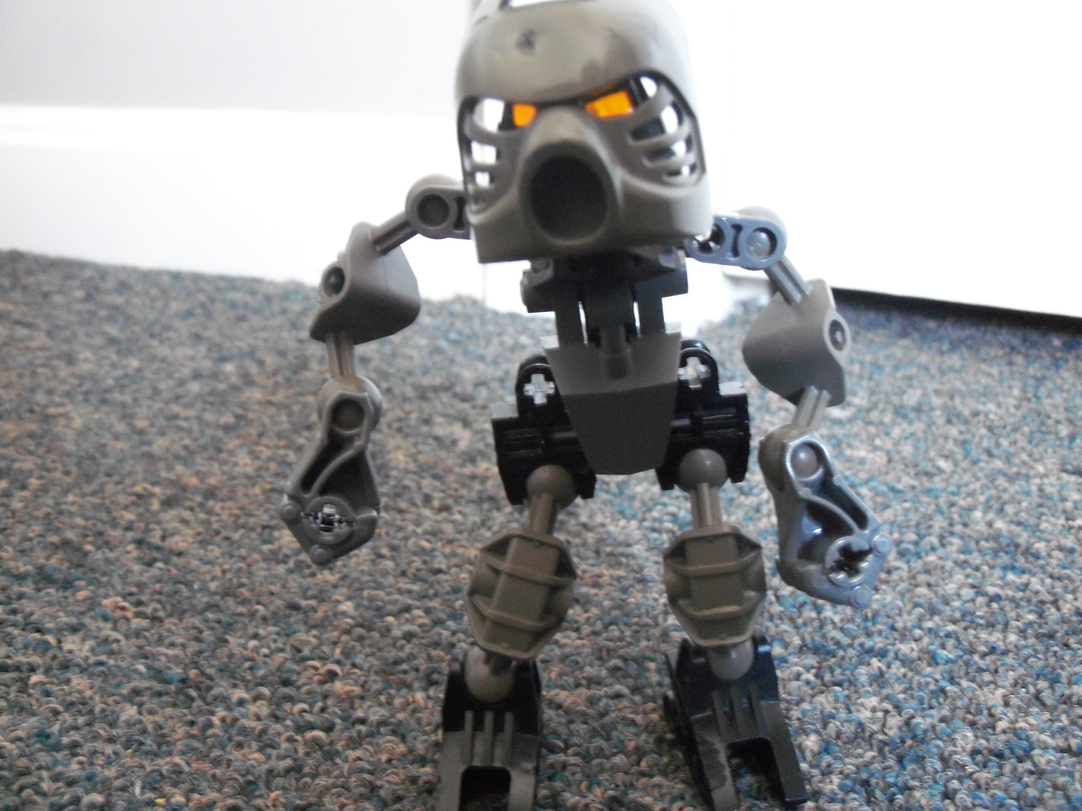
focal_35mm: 35
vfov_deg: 40.7
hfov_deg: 52.6
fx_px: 1094
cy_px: 406
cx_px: 541
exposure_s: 1/10
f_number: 3
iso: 400
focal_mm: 6.3
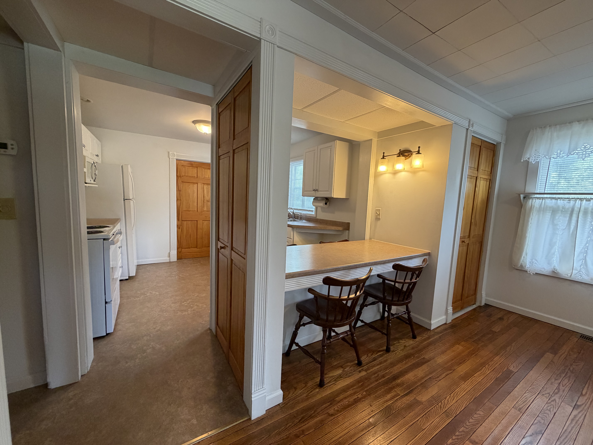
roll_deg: -2.7
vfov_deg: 85.7
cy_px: 222
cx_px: 296
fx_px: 240
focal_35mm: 14
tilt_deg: -5.7
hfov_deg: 102.1
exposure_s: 1/120
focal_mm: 2.22
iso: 320
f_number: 2.2
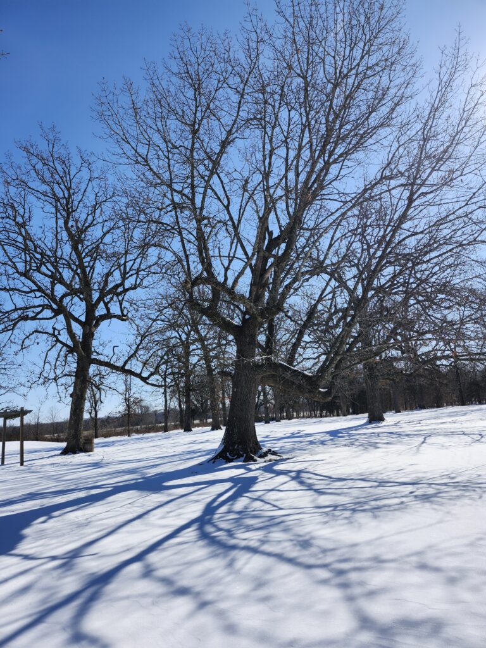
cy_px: 324
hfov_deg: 58.9
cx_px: 243
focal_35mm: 23
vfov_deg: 73.9
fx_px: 431
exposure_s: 1/2708
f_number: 1.8
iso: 25
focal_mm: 5.54
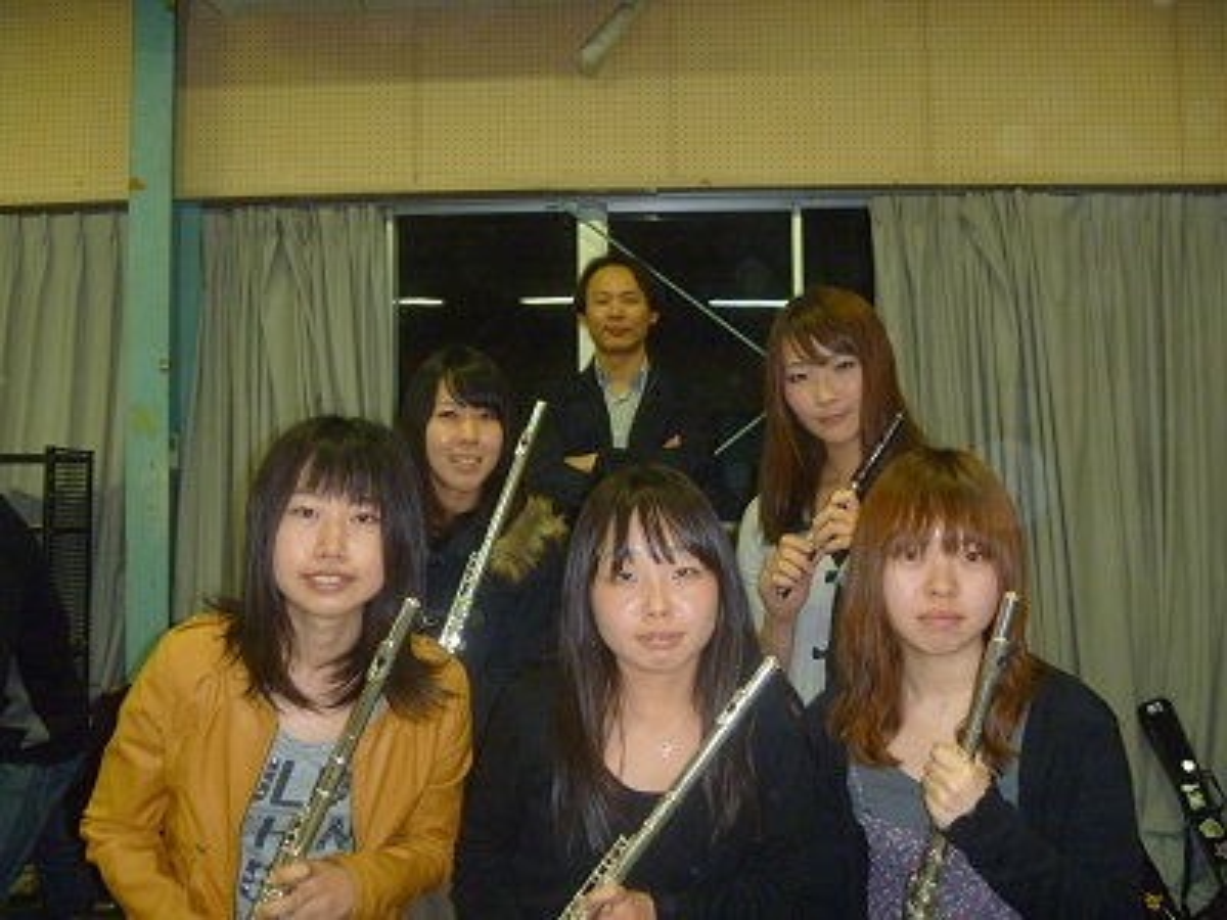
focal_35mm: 35
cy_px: 460
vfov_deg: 40.7
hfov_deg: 52.6
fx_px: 1241
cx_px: 614
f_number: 3.5
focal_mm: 6.3
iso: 320
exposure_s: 1/30
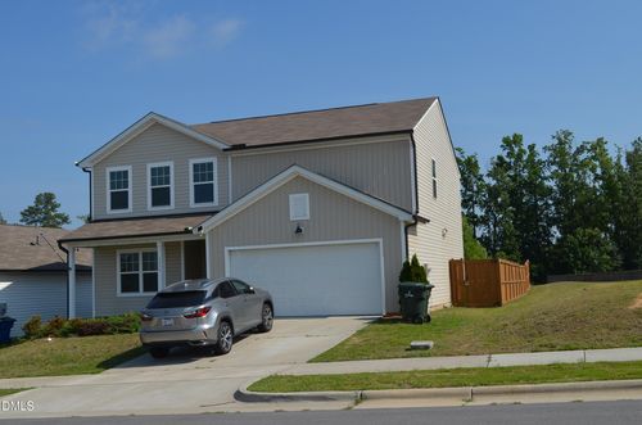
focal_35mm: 39
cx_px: 321
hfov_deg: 49.6
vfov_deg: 34.1
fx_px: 694
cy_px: 212
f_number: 9
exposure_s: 1/320
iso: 100
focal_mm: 26
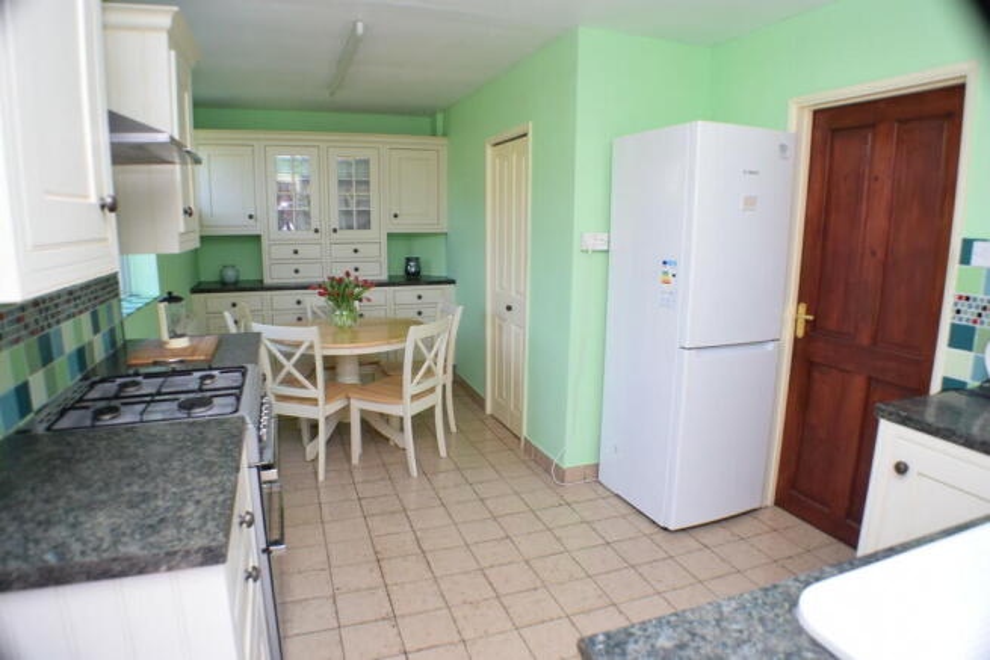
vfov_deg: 48.0
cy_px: 330
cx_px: 495
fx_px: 743
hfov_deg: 67.4
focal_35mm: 27
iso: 400
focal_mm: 18
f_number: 5.6
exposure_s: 1/125
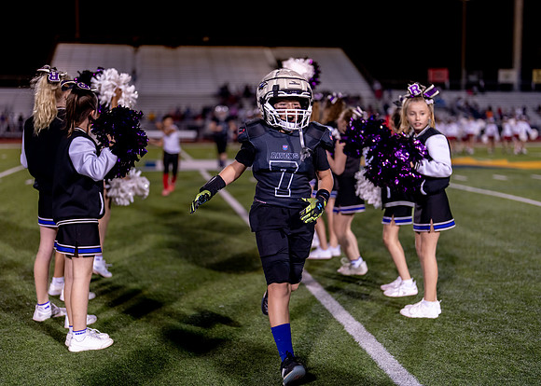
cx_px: 270
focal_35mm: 52
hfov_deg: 37.2
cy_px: 193
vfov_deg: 27.0
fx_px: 805
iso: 500
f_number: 1.2
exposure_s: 1/1000
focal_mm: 50
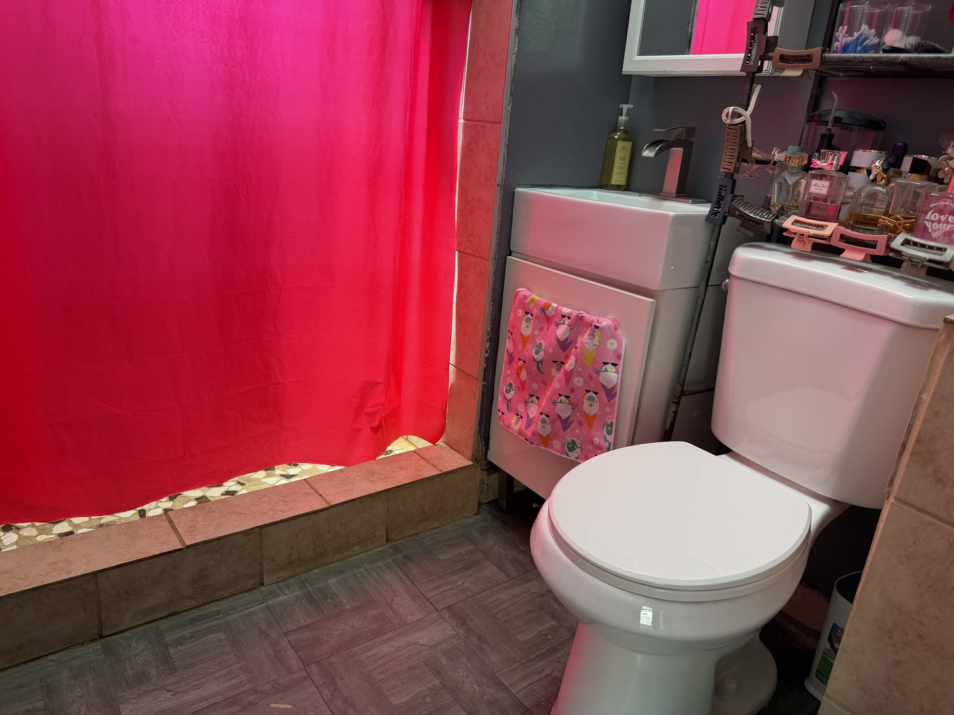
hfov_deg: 71.6
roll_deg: -4.2
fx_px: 661
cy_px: 358
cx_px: 477
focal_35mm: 24
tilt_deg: -18.9
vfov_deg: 56.8
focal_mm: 6.76
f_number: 1.78
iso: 125
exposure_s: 1/60
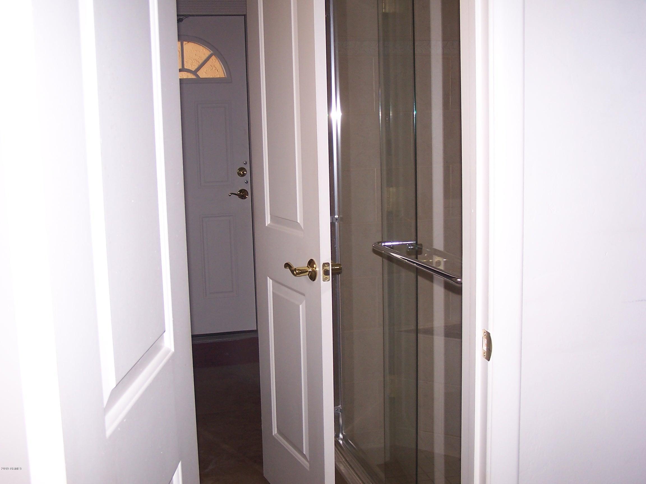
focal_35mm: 43
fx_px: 802
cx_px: 323
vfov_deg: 33.6
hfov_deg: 43.9
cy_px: 242
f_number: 2.8
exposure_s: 1/60
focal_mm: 7.1
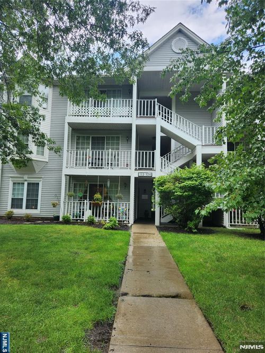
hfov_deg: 58.9
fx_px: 235
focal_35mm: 23
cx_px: 132
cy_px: 176
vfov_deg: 73.9
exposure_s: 1/330
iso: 20
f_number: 1.8
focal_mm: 5.4
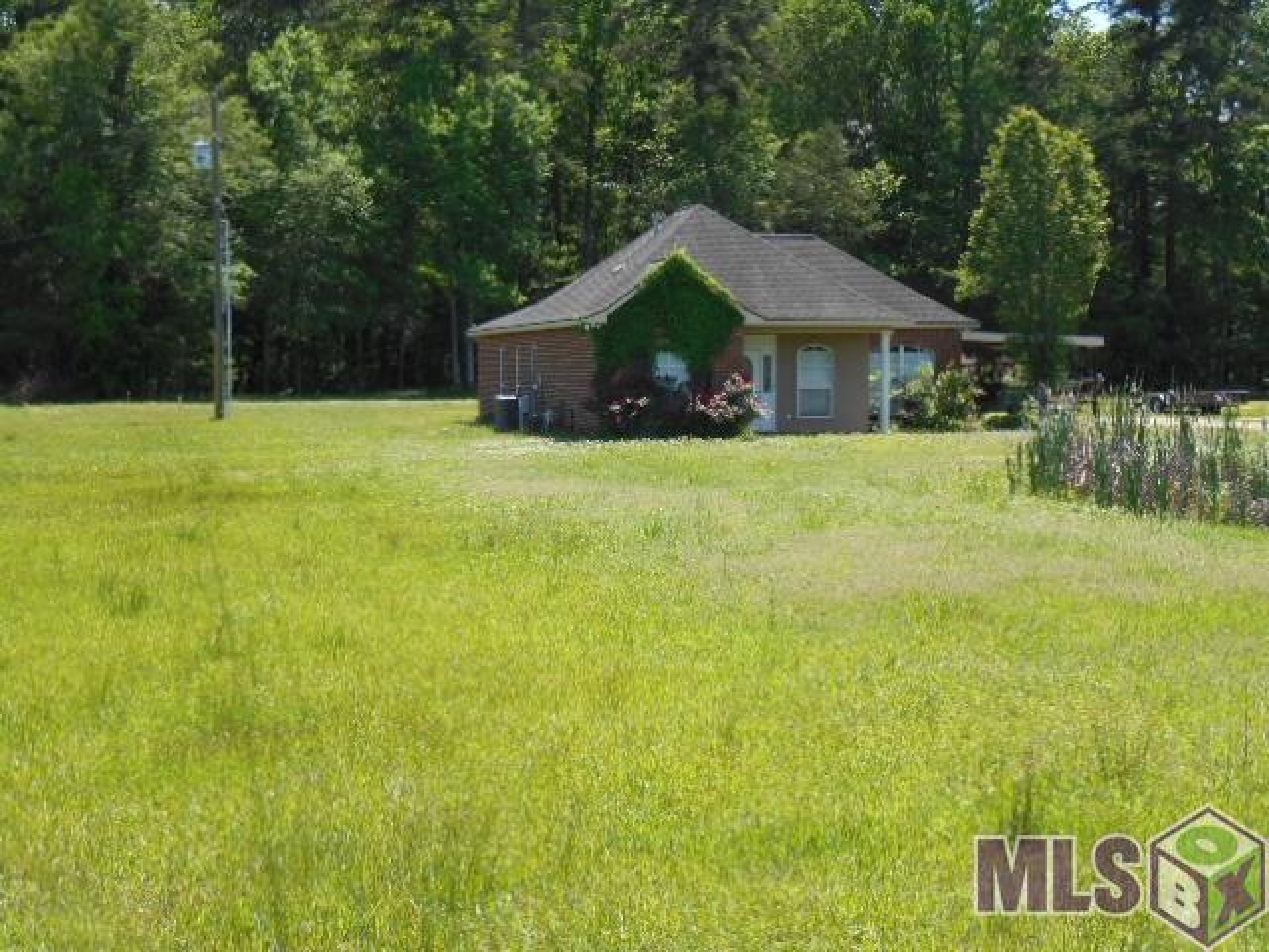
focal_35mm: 53
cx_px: 634
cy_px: 476
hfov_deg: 36.2
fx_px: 1943
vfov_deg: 27.5
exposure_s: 1/250
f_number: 4.2
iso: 80
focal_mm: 9.5
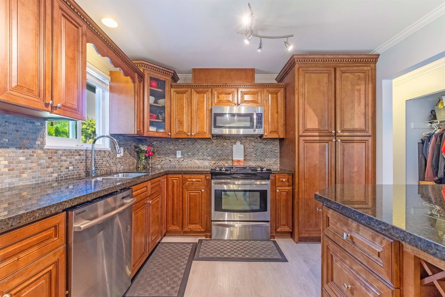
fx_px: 185
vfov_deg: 77.3
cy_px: 148
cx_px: 222
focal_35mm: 15
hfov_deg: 100.4
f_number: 7.1
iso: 800
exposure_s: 1/60
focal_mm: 10
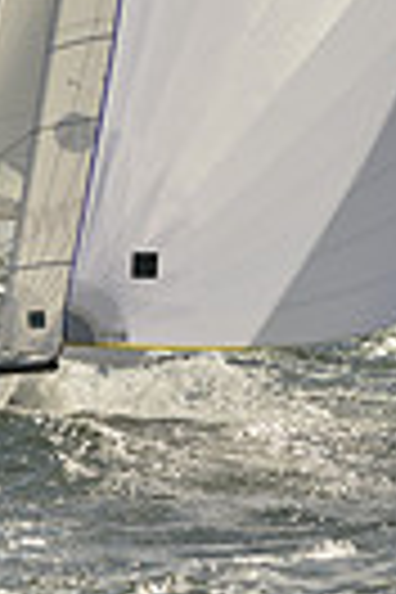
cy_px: -477
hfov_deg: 1.6
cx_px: 322
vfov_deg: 2.3
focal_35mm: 876
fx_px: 14453
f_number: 9
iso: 280
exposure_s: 1/1600
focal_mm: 200
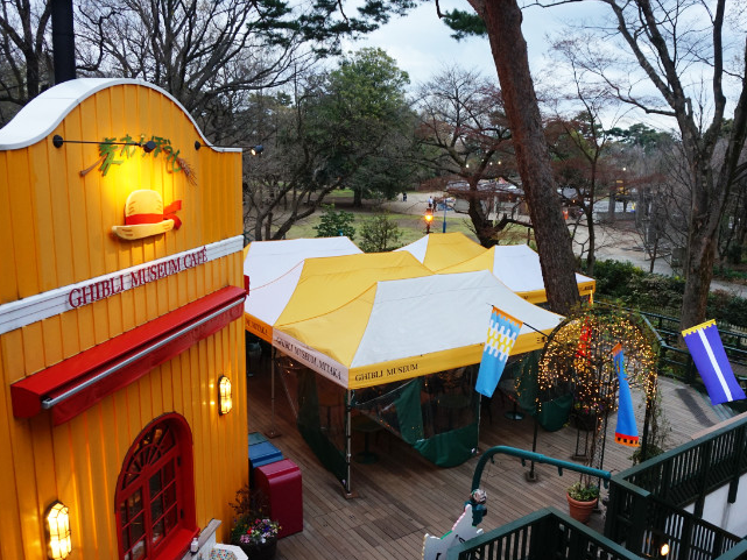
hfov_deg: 58.6
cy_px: 288
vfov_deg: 46.0
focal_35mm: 31
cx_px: 439
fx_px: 660
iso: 500
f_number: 4
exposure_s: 1/60
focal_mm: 17
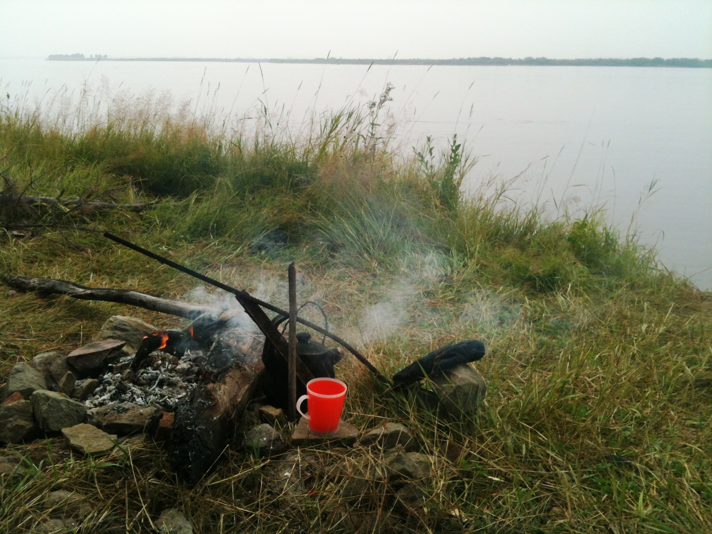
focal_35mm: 35
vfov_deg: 40.7
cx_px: 356
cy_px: 267
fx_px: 720
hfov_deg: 52.6
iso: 64
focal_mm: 3.85
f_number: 2.8
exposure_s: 1/560
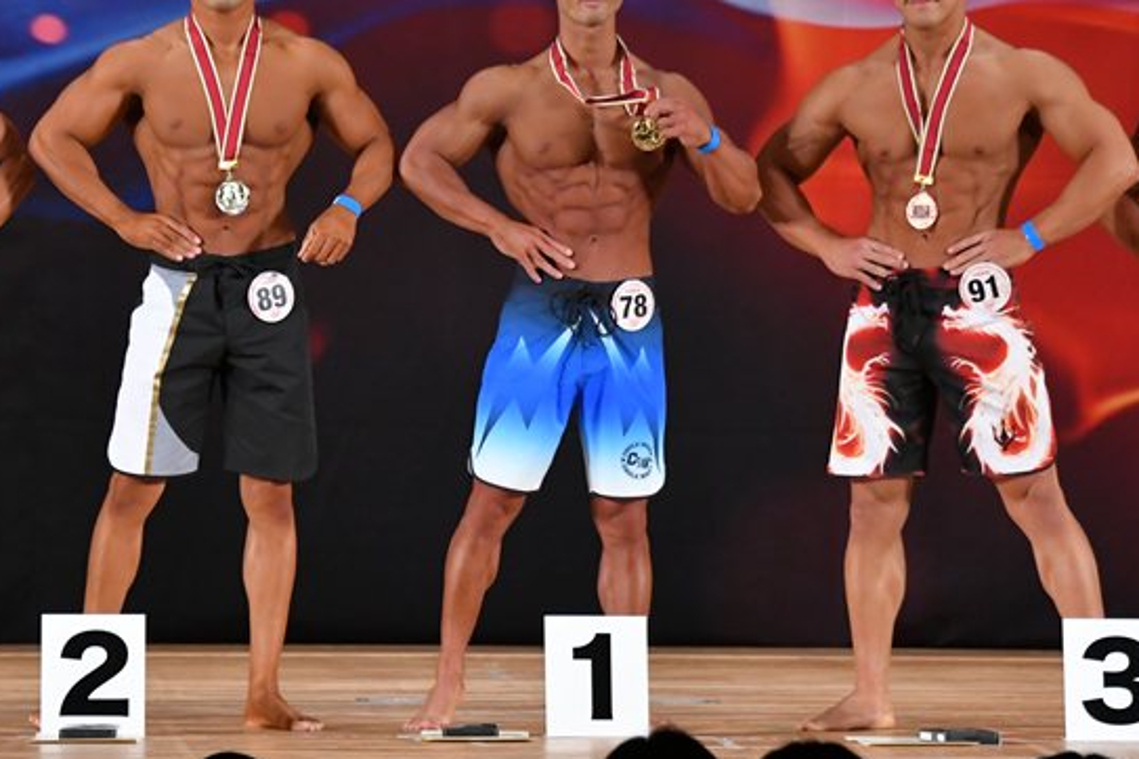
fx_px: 10155
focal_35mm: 321
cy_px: 306
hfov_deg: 6.4
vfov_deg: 4.3
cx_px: 429
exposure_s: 1/400
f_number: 5.6
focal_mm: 150
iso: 3200
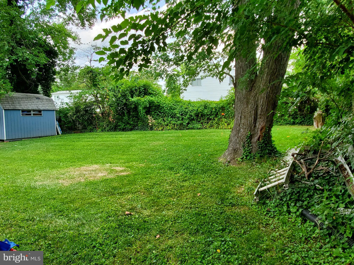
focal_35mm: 26
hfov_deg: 67.3
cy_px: 132
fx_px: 266
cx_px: 177
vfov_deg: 53.1
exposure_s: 1/309
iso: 50
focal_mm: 1.8
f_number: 2.2
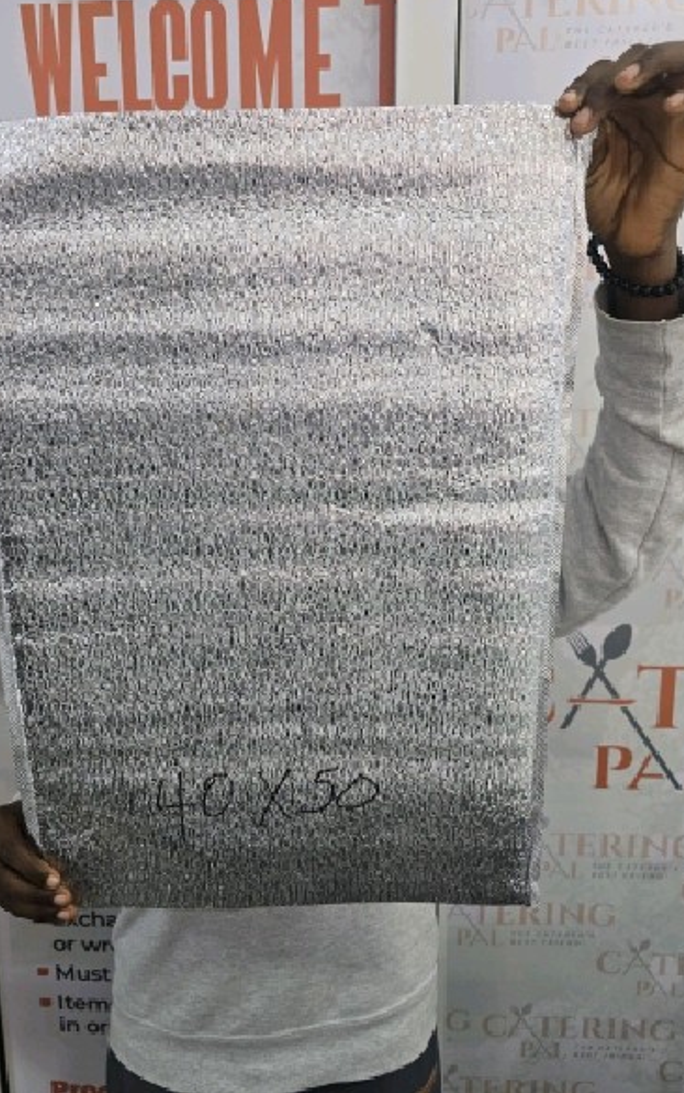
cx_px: 310
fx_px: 745
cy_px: 534
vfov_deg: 72.5
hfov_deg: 49.2
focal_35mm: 25
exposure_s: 1/101
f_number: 1.7
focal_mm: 6.3
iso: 400
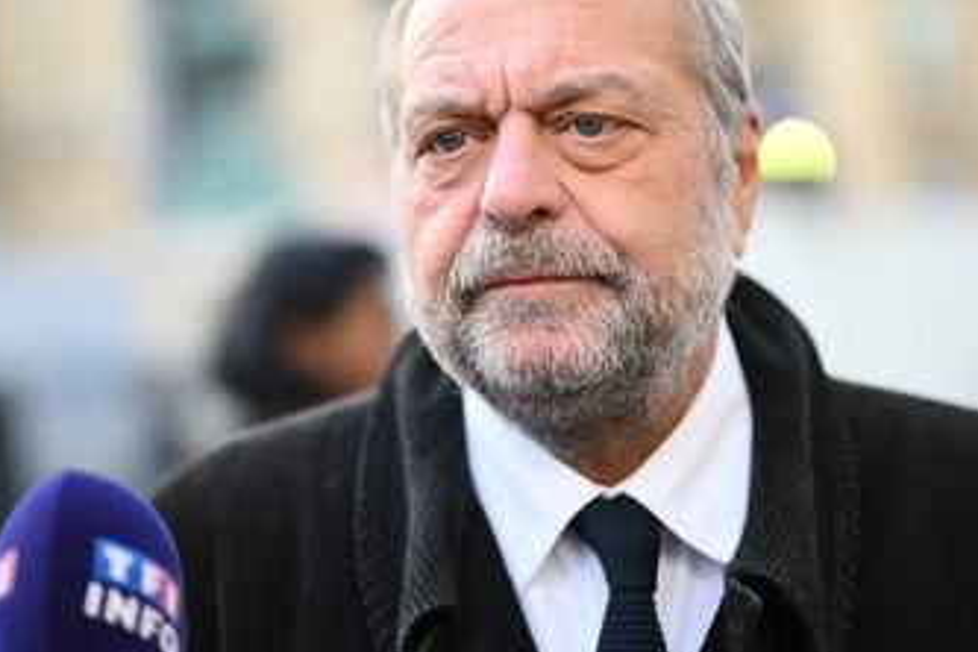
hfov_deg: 23.4
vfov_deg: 15.7
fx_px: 2363
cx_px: 490
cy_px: 279
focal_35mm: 87
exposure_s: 1/5000
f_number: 1.2
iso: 640
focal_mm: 50
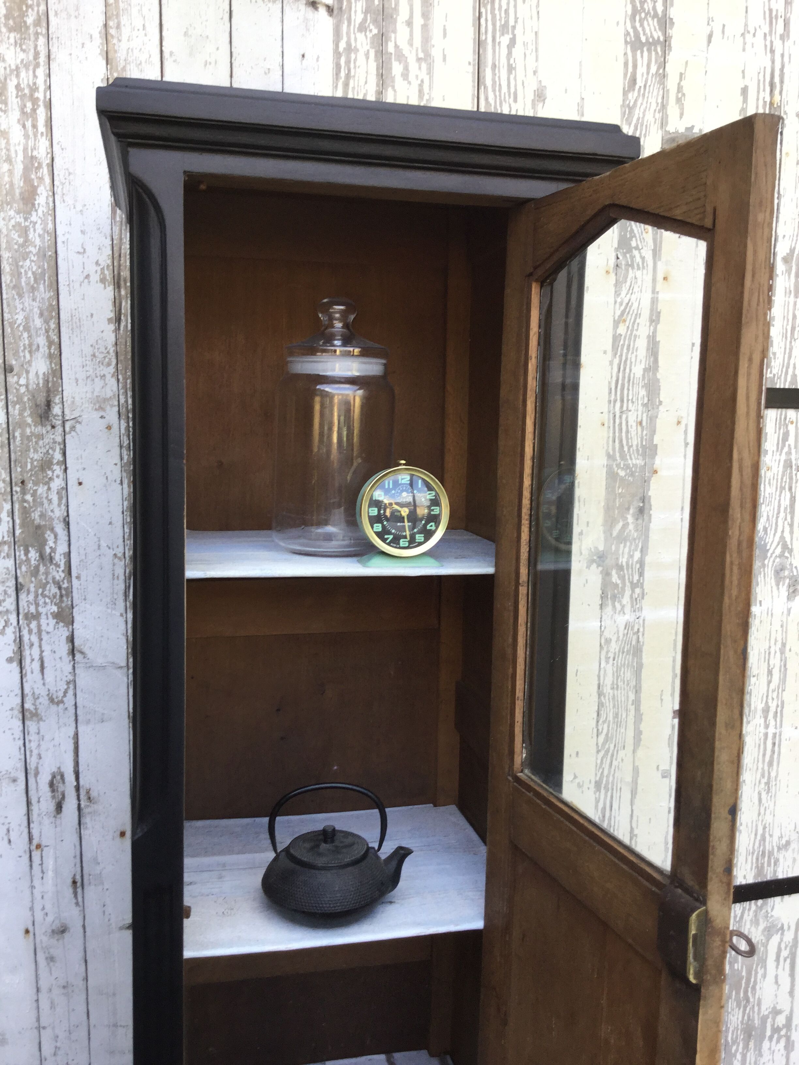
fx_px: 954
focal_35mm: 31
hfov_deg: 45.4
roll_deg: -2.1
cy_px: 532
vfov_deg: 58.4
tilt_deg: -8.6
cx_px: 400
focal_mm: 3.3
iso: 32
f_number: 2.4
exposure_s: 1/100
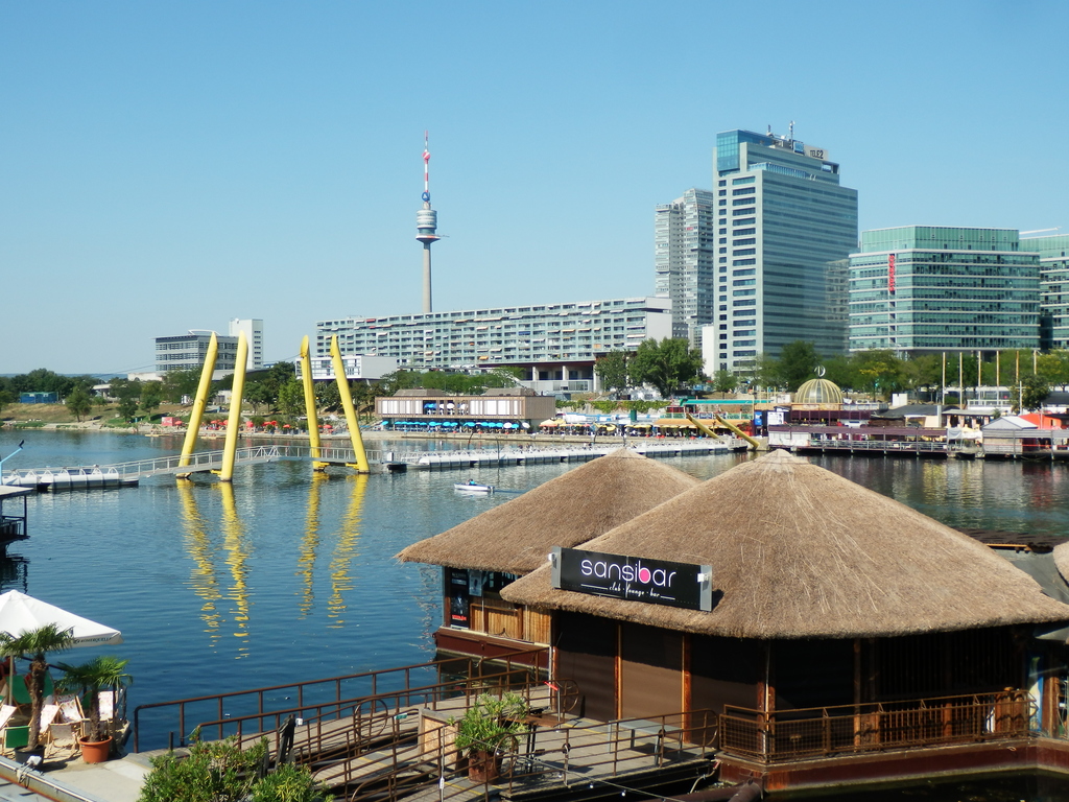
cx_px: 534
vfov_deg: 36.0
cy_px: 401
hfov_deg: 46.8
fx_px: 1235
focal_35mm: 40
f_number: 3.7
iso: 80
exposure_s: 1/800
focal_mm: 7.3
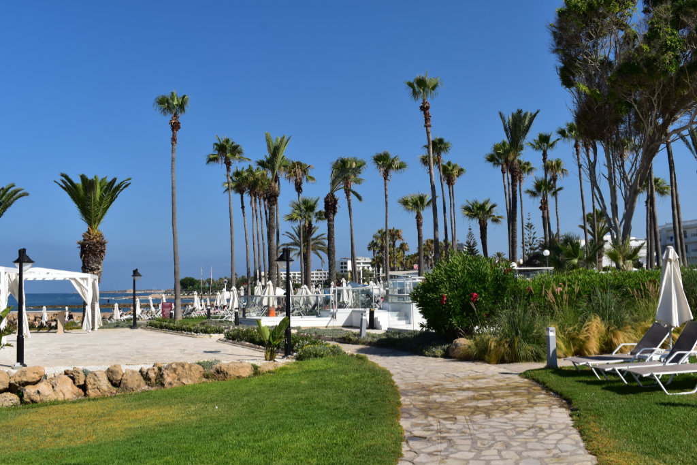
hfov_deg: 53.1
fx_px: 697
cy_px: 232
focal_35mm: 36
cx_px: 348
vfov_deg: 36.9
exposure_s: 1/500
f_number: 11
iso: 220
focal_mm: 24
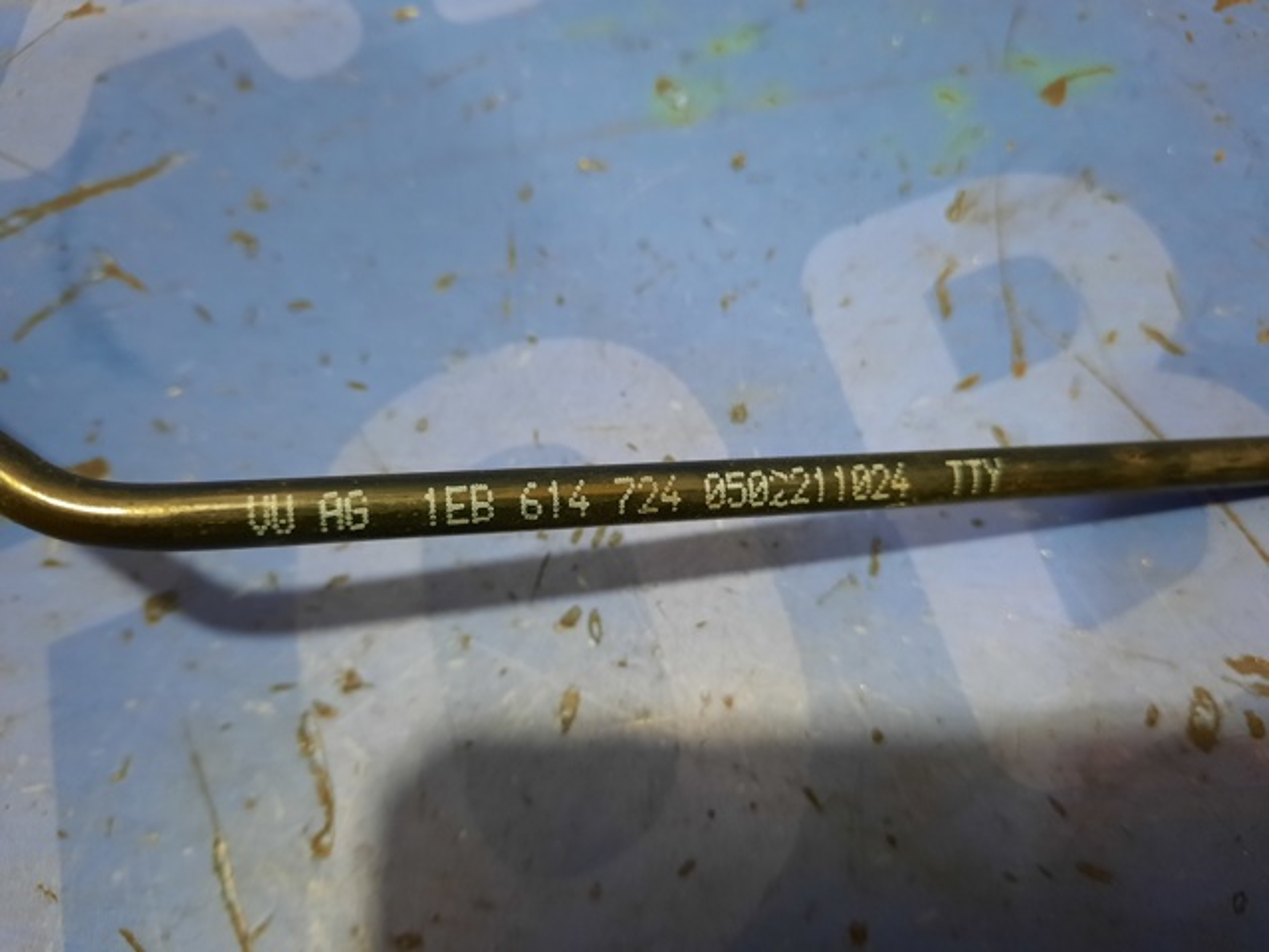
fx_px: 916
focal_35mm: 25
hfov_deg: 69.4
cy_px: 476
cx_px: 634
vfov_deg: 54.9
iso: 400
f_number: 2
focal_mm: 4.6
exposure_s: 1/33
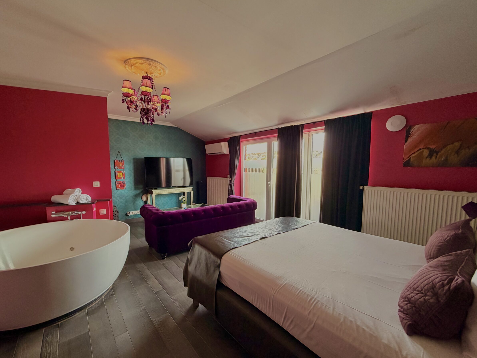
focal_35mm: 15
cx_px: 227
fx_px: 207
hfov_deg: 98.1
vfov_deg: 81.7
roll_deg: +0.4
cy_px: 187
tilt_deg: -6.1
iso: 200
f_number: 2.2
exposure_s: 1/50
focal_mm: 2.22
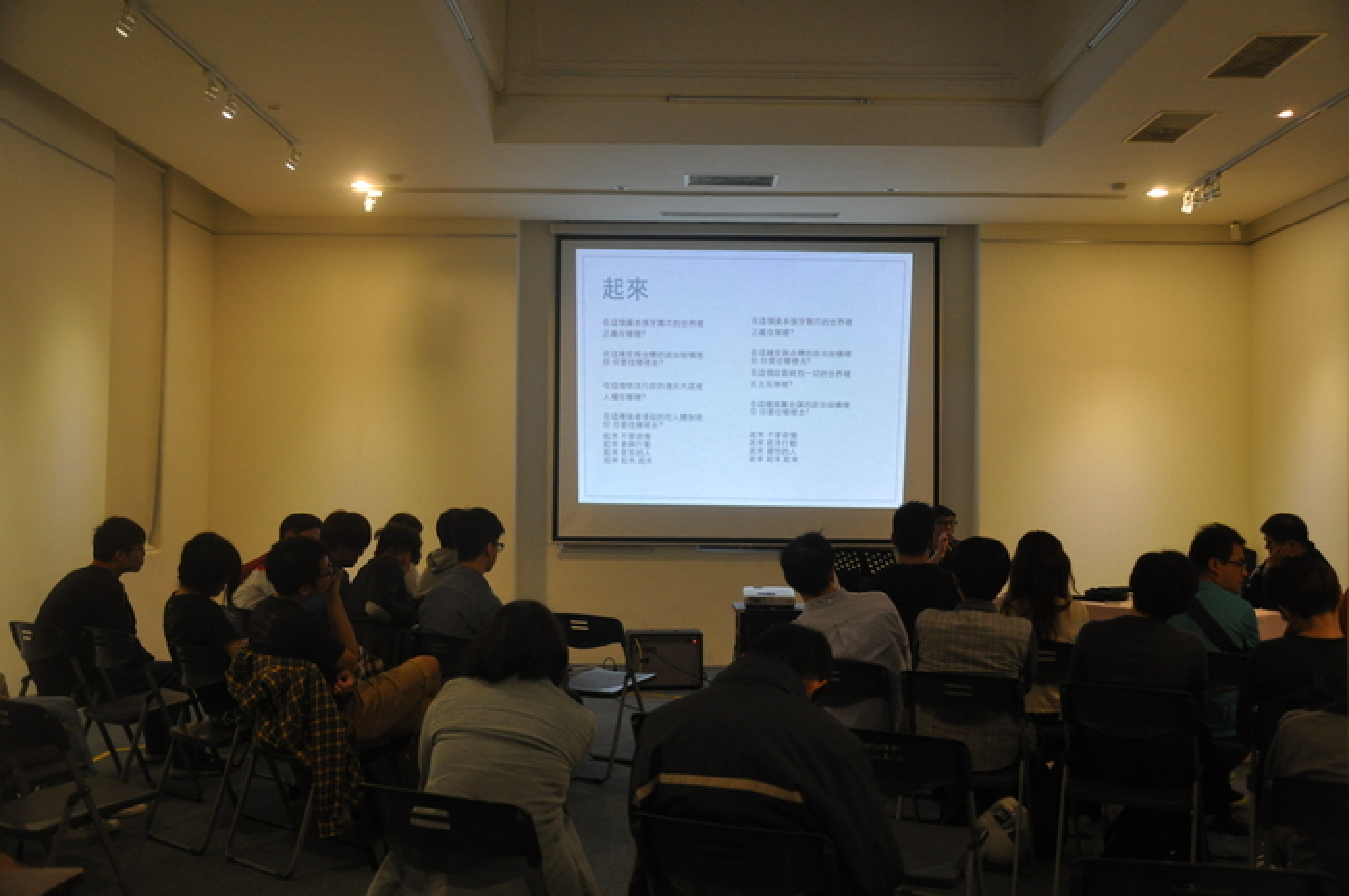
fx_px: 1347
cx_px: 674
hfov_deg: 53.2
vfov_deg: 36.8
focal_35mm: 36
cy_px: 448
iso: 800
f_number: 3.8
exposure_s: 1/45
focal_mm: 24
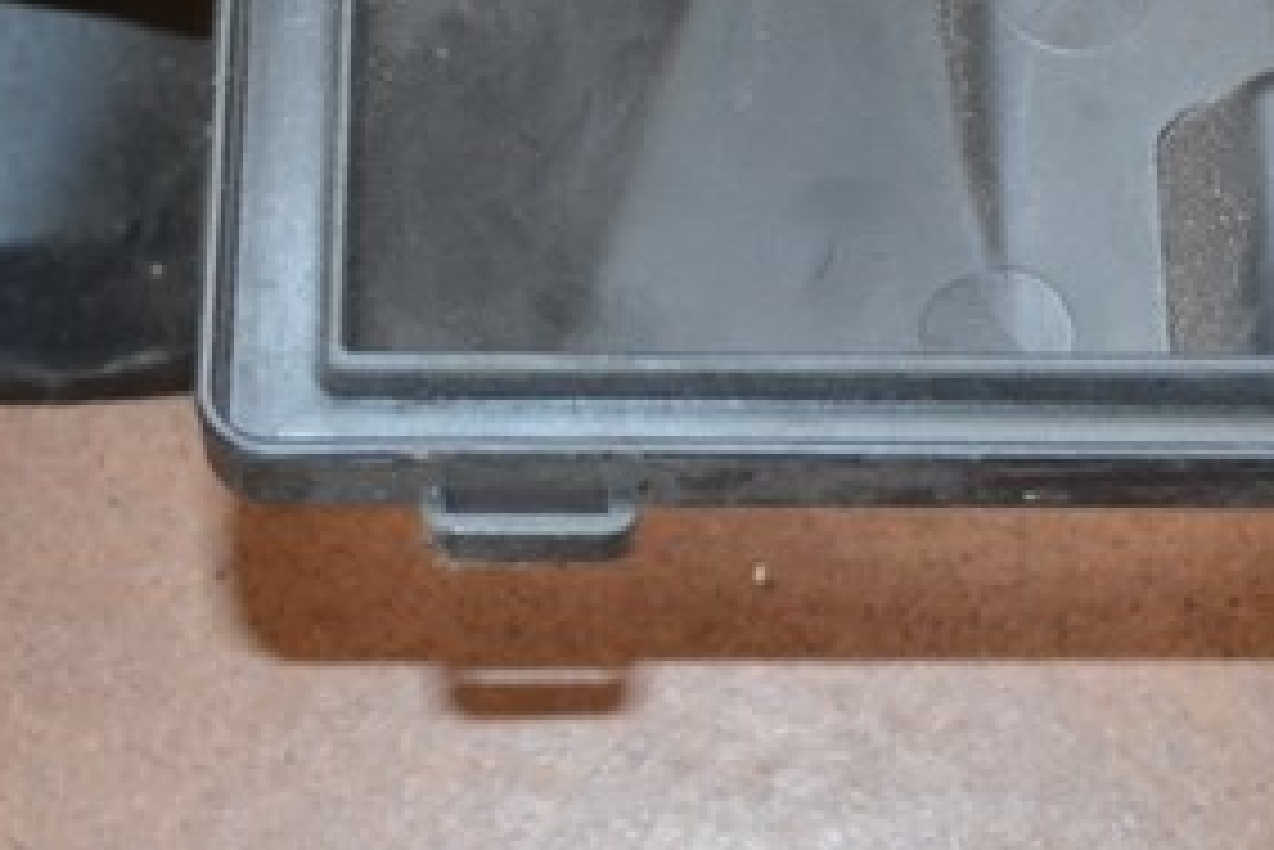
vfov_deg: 10.6
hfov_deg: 16.1
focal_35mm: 127
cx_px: 824
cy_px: -196
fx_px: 4496
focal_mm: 30
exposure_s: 1/60
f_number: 4.5
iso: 1600
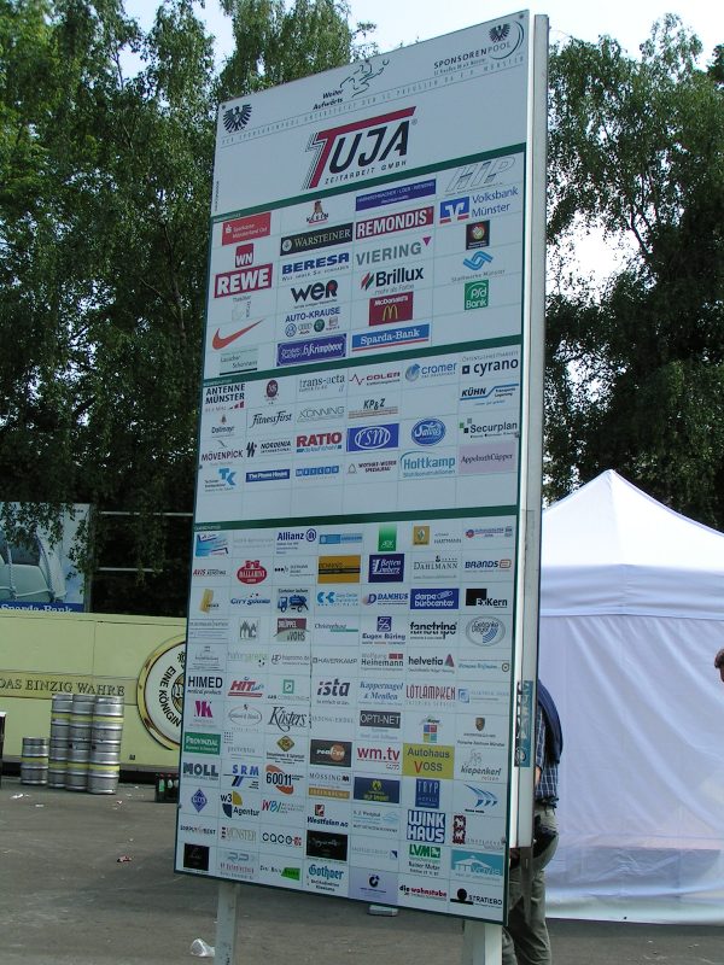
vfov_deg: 42.1
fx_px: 1255
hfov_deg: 32.2
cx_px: 362
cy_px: 482
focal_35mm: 45
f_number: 5.6
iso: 50
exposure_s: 1/250
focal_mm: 6.9
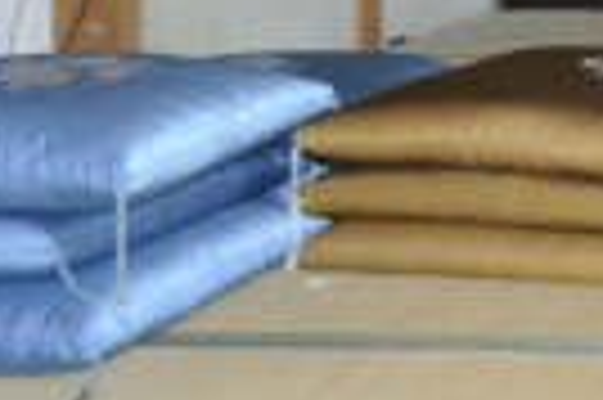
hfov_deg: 16.4
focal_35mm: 101
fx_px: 1690
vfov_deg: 12.7
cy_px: -220
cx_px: 1134
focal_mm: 10
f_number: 4
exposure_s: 1/60
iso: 640
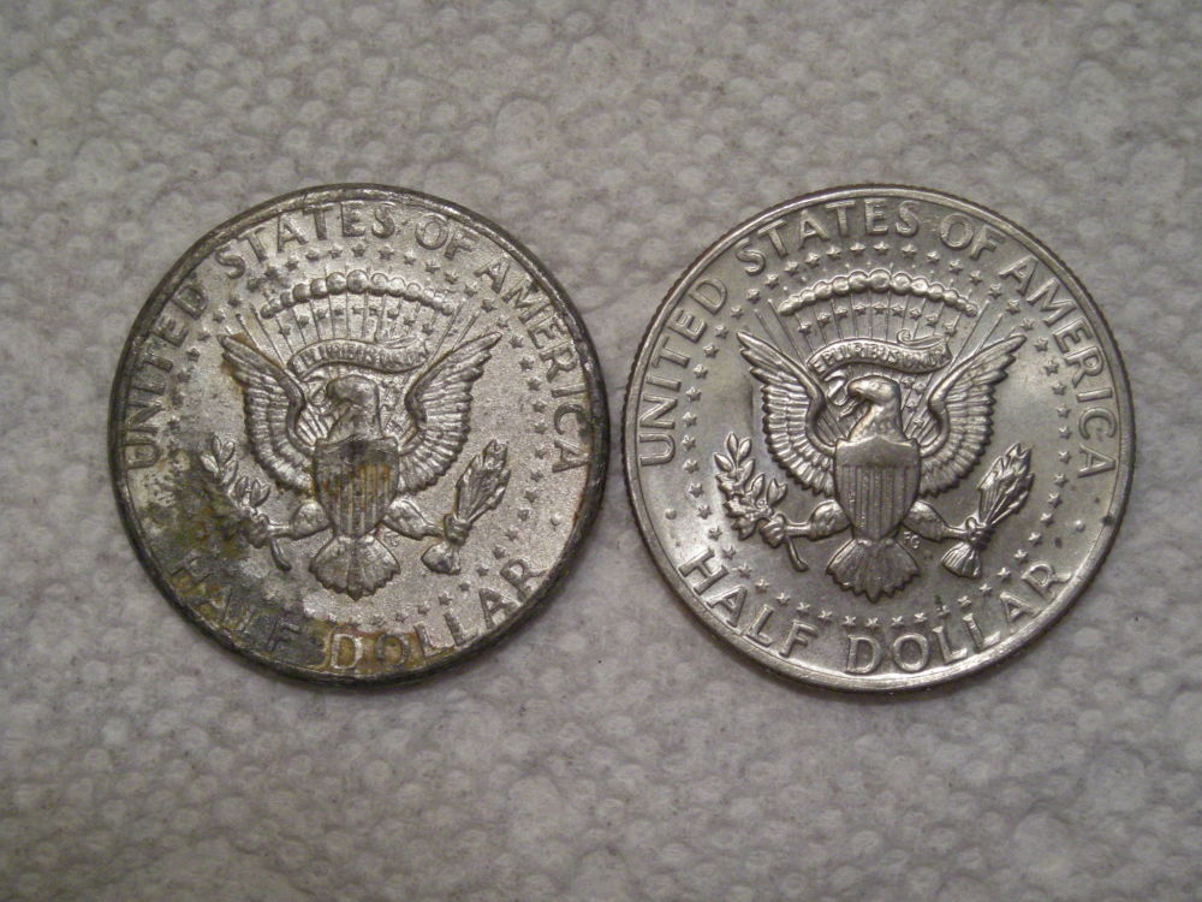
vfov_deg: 19.4
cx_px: 601
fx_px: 2639
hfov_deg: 25.7
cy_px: 451
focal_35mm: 76
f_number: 3.9
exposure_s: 1/58.8
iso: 317
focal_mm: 12.3
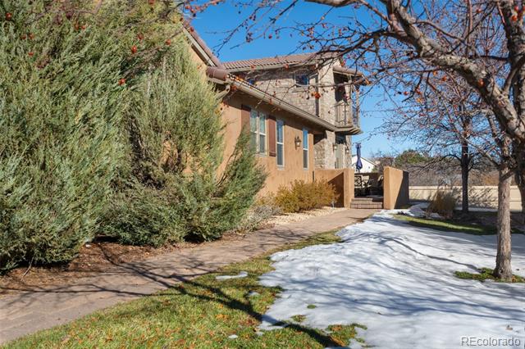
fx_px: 510
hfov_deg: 54.5
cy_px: 174
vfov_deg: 37.8
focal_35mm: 35
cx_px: 262
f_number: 8
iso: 500
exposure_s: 1/400
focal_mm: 35
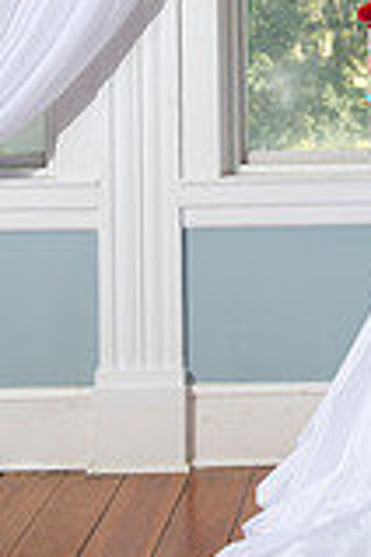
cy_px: 11
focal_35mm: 102
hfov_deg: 13.0
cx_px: 467
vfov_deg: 19.5
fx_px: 1577
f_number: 5.6
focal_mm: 36
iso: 320
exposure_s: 1/250
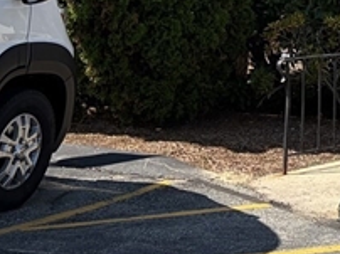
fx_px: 1295
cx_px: 744
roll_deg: -0.4
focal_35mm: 132
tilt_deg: +10.8
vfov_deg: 10.3
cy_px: -249
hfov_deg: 12.6
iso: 50
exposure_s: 1/2451
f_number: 1.6
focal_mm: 5.96
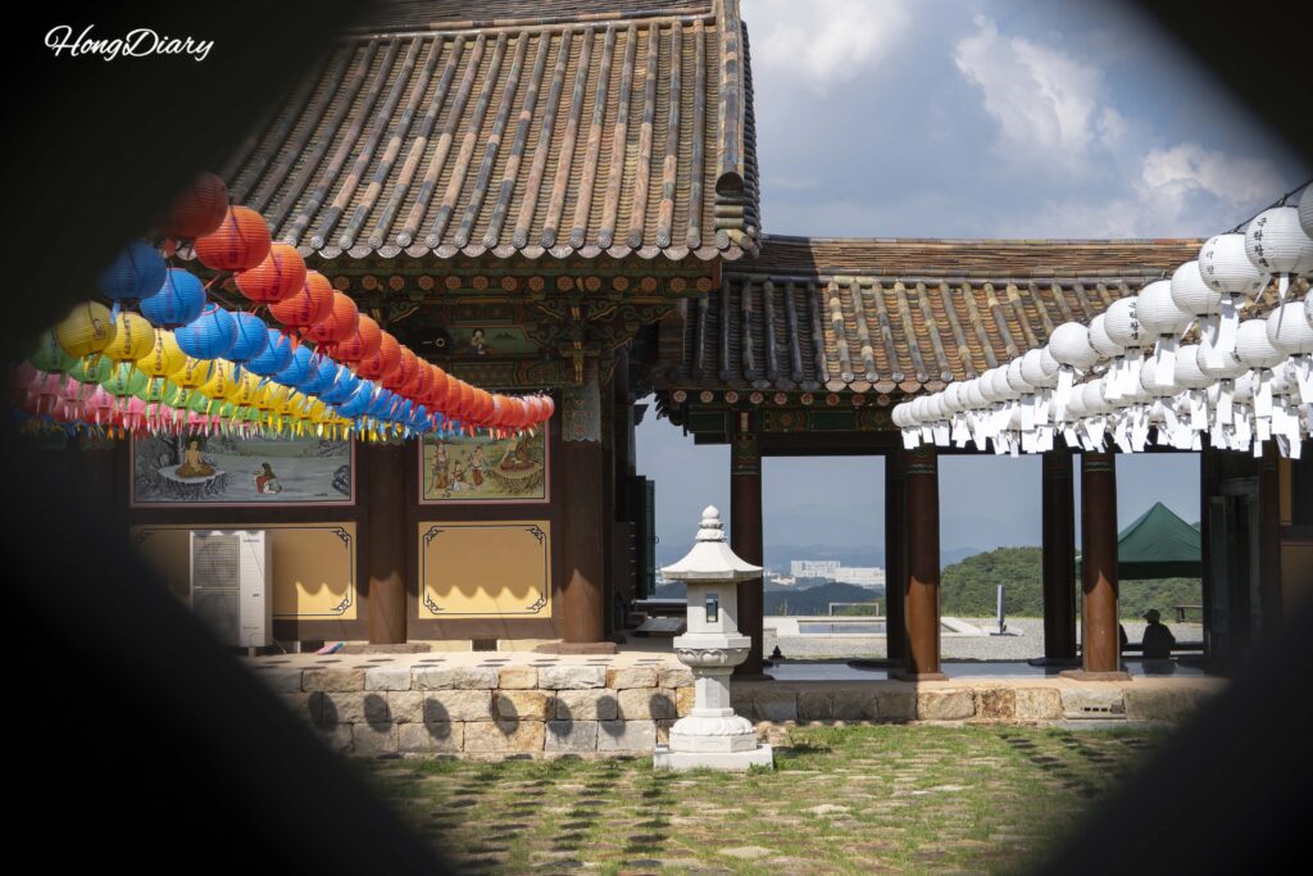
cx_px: 656
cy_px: 438
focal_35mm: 60
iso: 100
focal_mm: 60
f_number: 11
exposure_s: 1/125
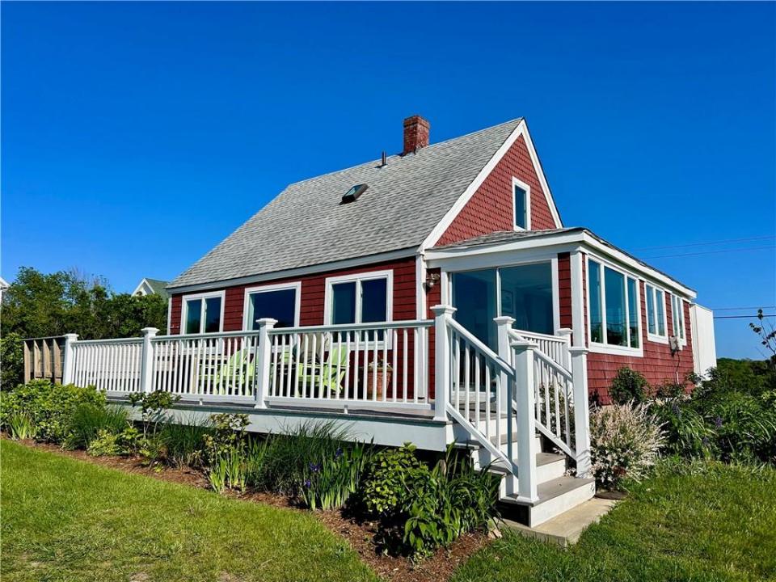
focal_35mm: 26
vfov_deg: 53.1
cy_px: 291
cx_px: 388
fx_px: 583
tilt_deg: +5.0
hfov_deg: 67.3
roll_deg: -0.5
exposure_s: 1/7463
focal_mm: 5.7
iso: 50
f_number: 1.5
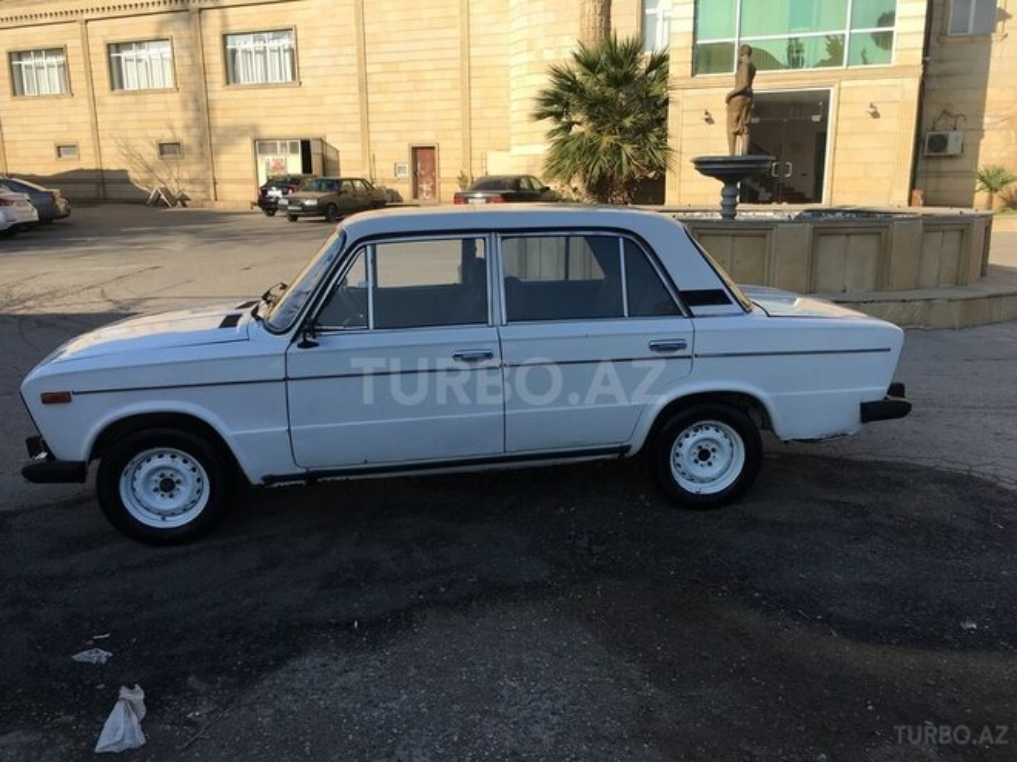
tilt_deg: -11.4
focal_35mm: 29
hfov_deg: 61.7
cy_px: 381
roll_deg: +0.5
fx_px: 852
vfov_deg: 48.2
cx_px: 508
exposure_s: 1/1131
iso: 25
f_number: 2.2
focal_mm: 4.15
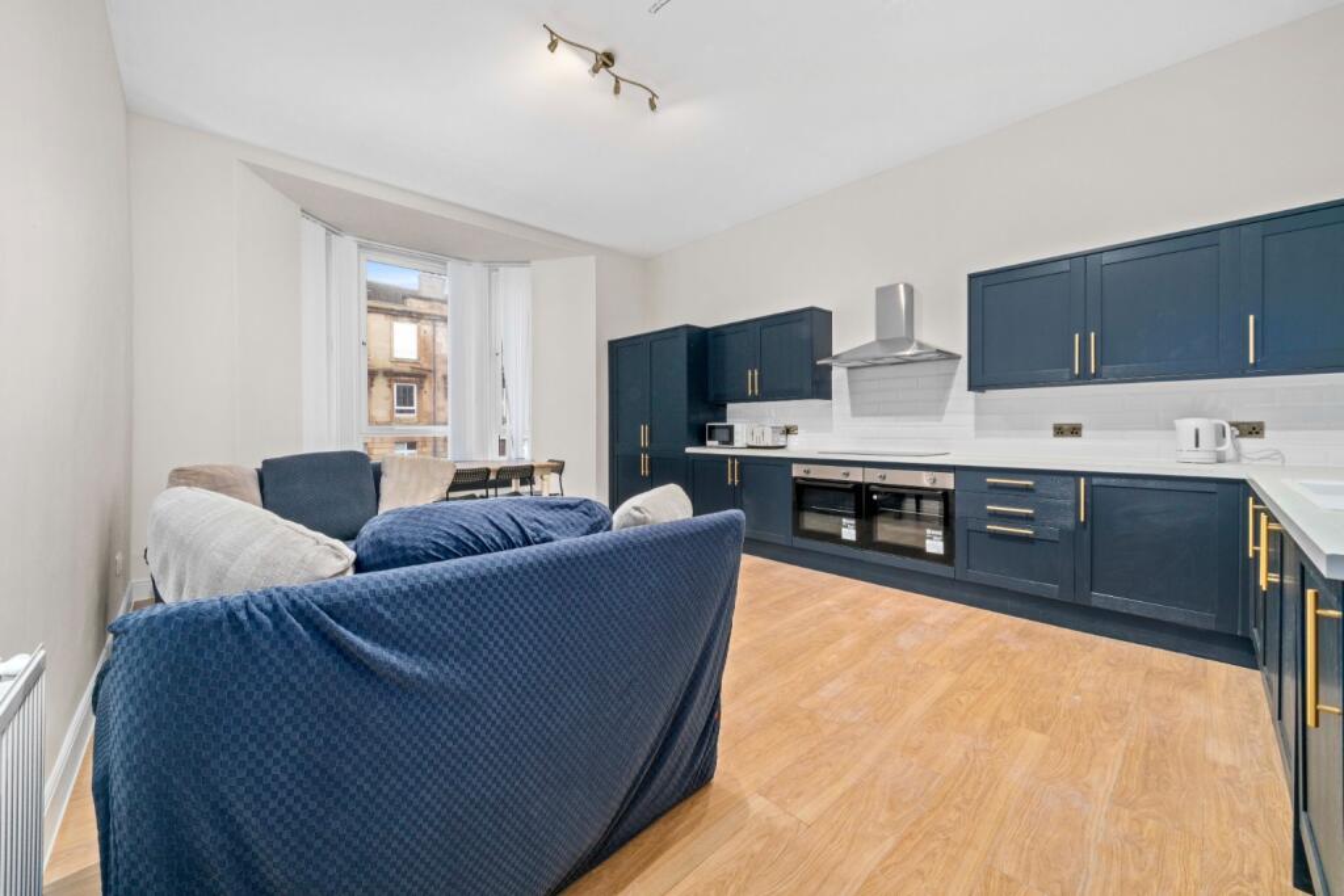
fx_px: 485
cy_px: 448
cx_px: 672
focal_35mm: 13
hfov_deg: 108.3
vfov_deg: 85.4
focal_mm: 13
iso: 800
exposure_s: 10
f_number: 22
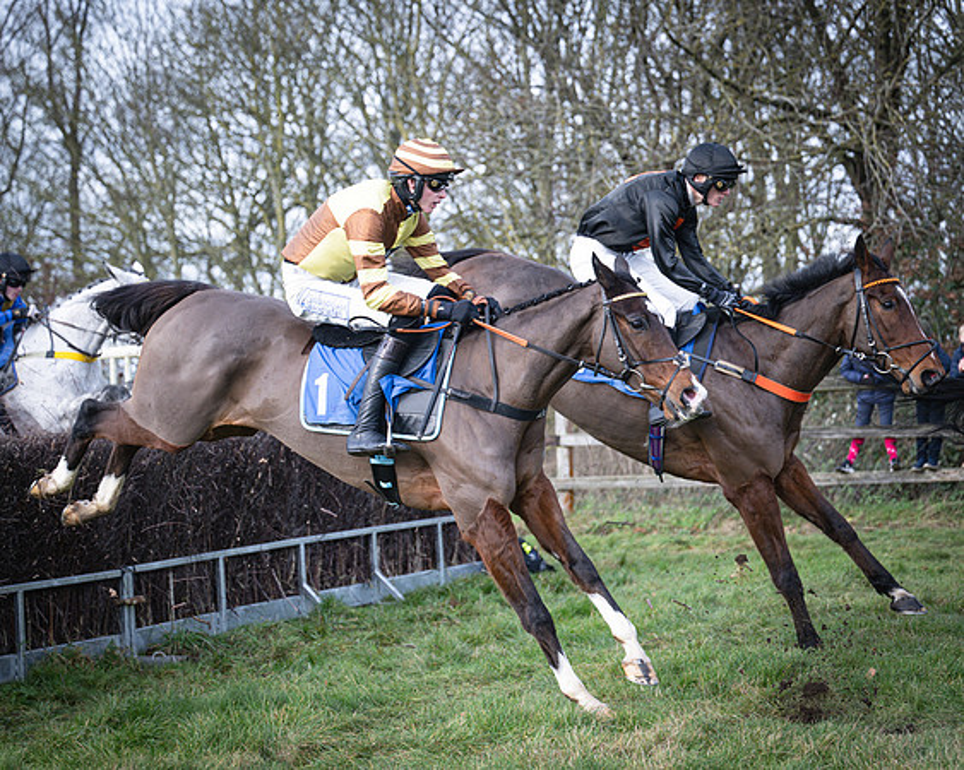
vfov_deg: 18.9
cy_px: 382
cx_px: 377
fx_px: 2319
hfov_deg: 23.4
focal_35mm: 81
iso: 400
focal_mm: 70
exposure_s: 1/1250
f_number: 2.8
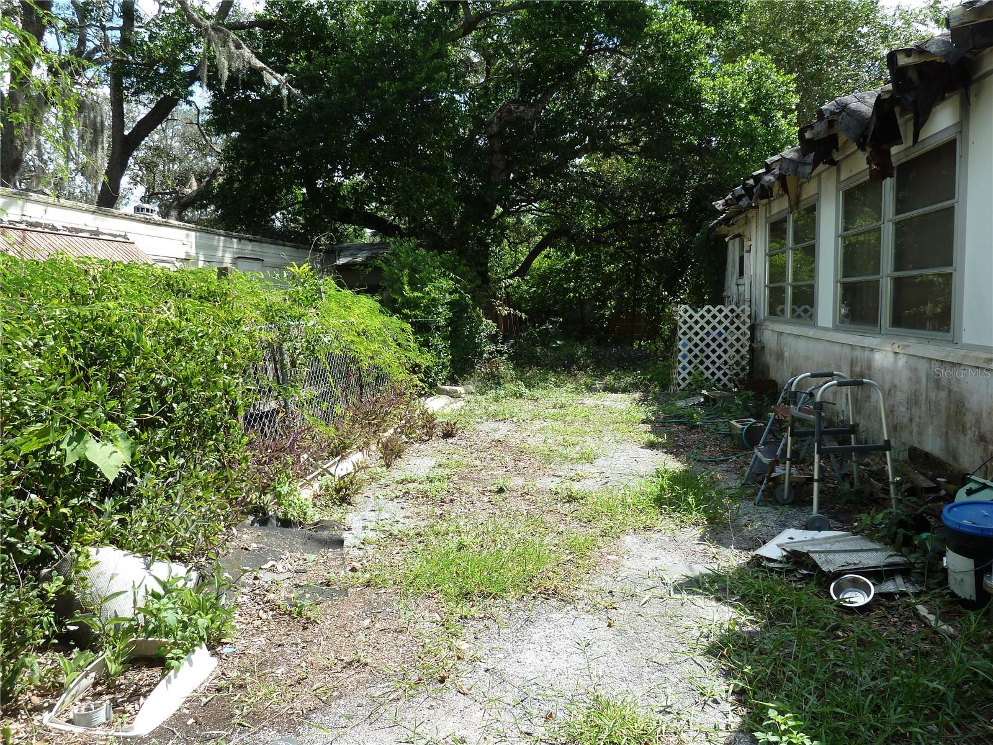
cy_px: 372
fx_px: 717
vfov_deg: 54.9
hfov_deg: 69.4
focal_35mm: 25
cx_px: 496
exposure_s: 1/250
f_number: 4
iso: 80
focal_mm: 4.1
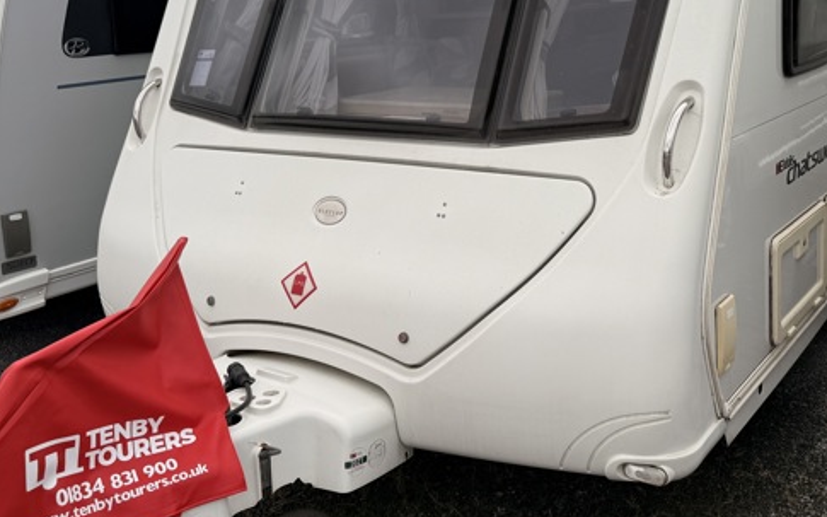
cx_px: 517
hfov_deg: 46.8
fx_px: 947
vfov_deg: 29.9
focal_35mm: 42
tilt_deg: -8.4
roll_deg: +1.3
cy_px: 116
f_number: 1.78
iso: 80
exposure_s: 1/3759
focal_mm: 6.76
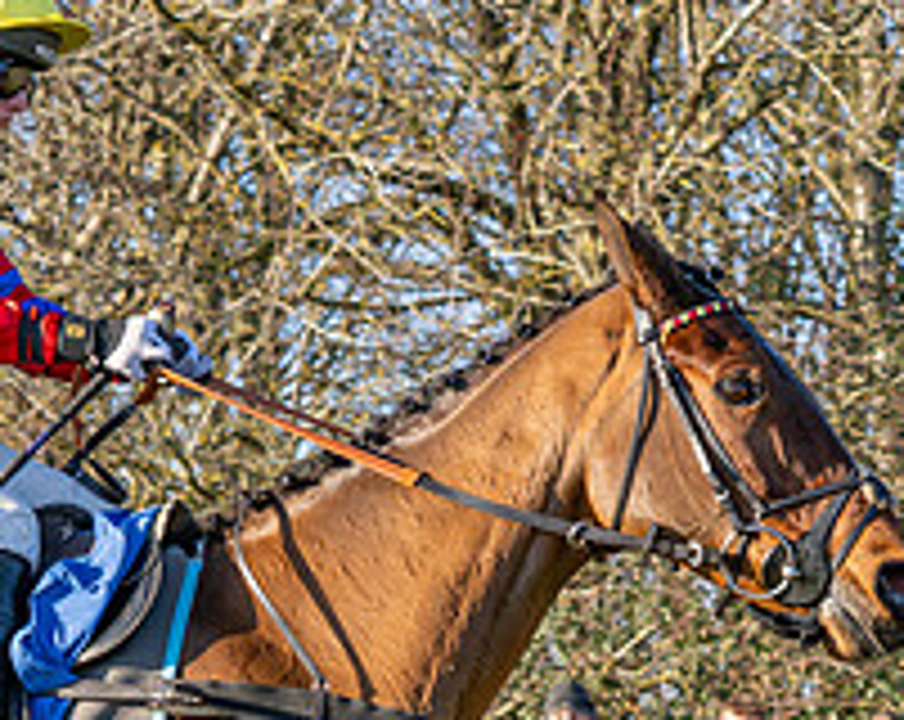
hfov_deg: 9.9
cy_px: 767
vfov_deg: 7.9
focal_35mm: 195
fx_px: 5207
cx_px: 246
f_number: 4
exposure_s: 1/1600
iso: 400
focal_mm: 36
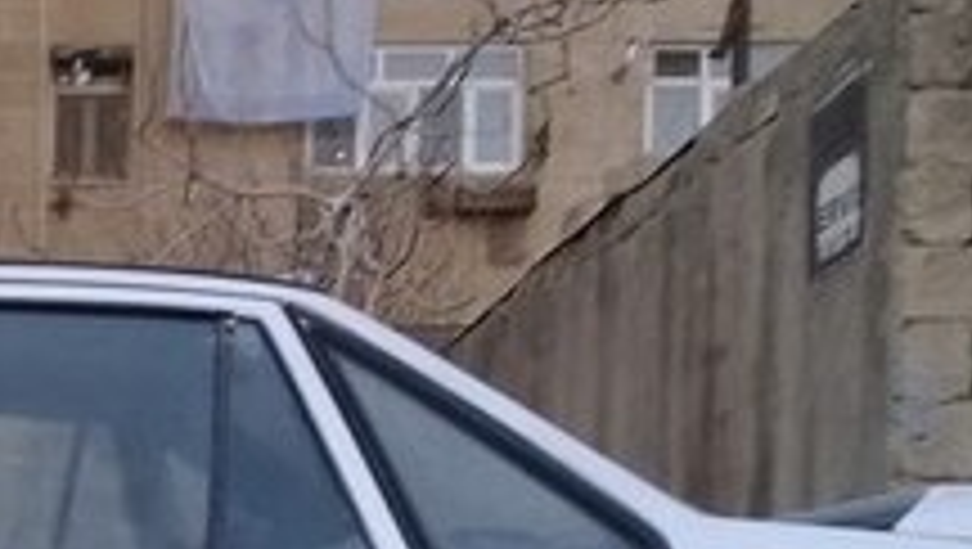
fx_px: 2657
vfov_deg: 11.2
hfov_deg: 18.9
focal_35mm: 103
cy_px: 875
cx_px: -364
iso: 50
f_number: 2.2
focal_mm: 3.3
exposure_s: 1/50
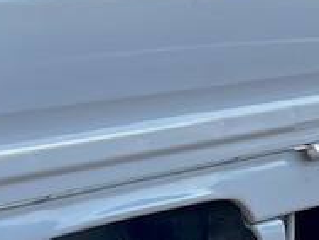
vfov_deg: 8.8
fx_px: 1558
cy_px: 117
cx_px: -100
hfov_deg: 11.4
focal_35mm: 169
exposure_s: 1/2545
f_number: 1.6
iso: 32
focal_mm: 5.1
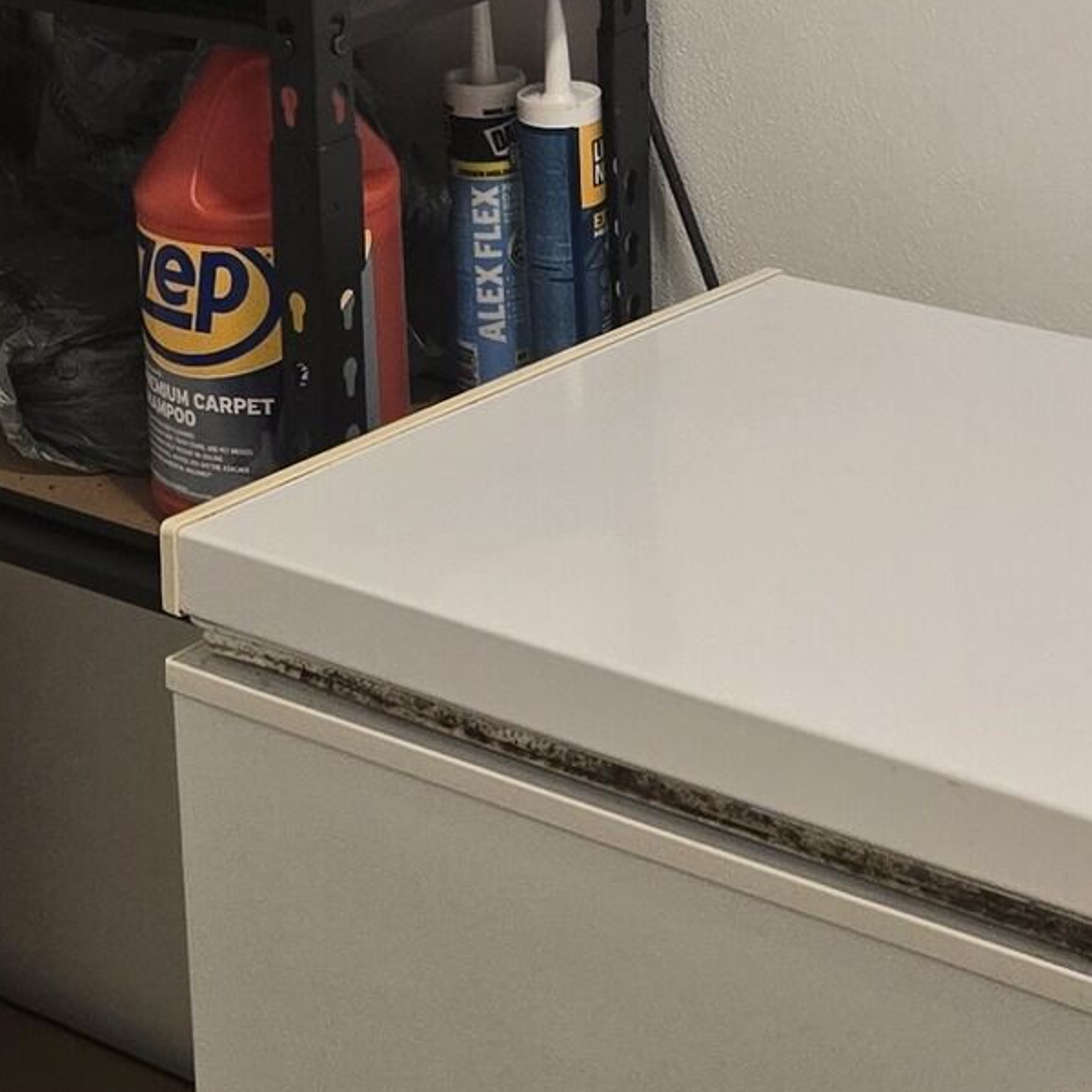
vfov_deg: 16.4
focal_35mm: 104
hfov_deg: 16.4
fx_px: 3712
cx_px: 20
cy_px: -20
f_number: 1.8
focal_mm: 5.4
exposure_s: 1/120
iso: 160
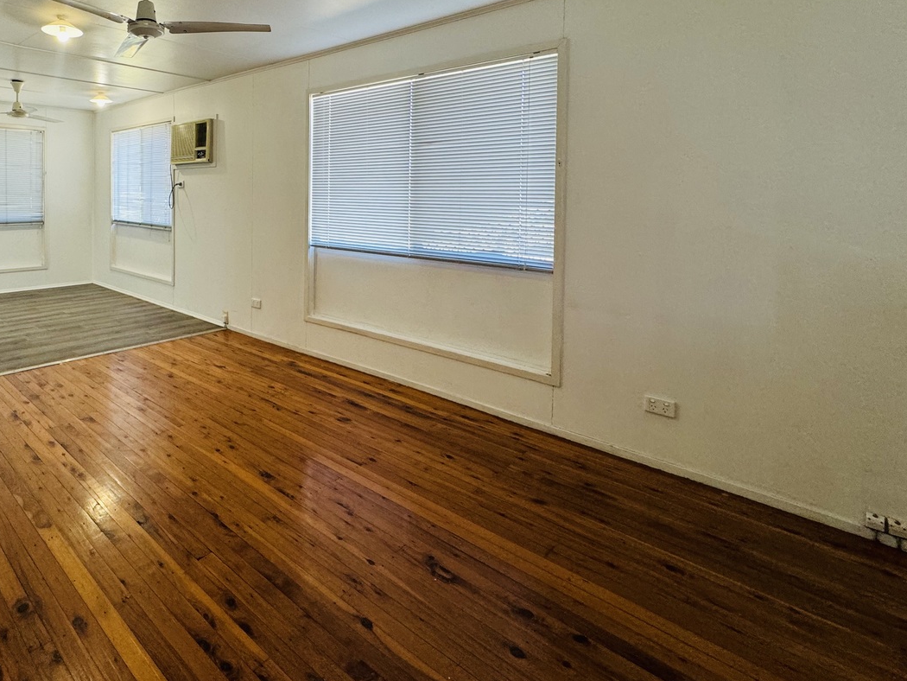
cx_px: 265
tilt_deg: -1.1
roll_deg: -0.3
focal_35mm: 20
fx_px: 524
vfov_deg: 63.6
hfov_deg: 77.6
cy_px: 205
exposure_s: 1/100
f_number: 2.2
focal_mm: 2.22
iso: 200
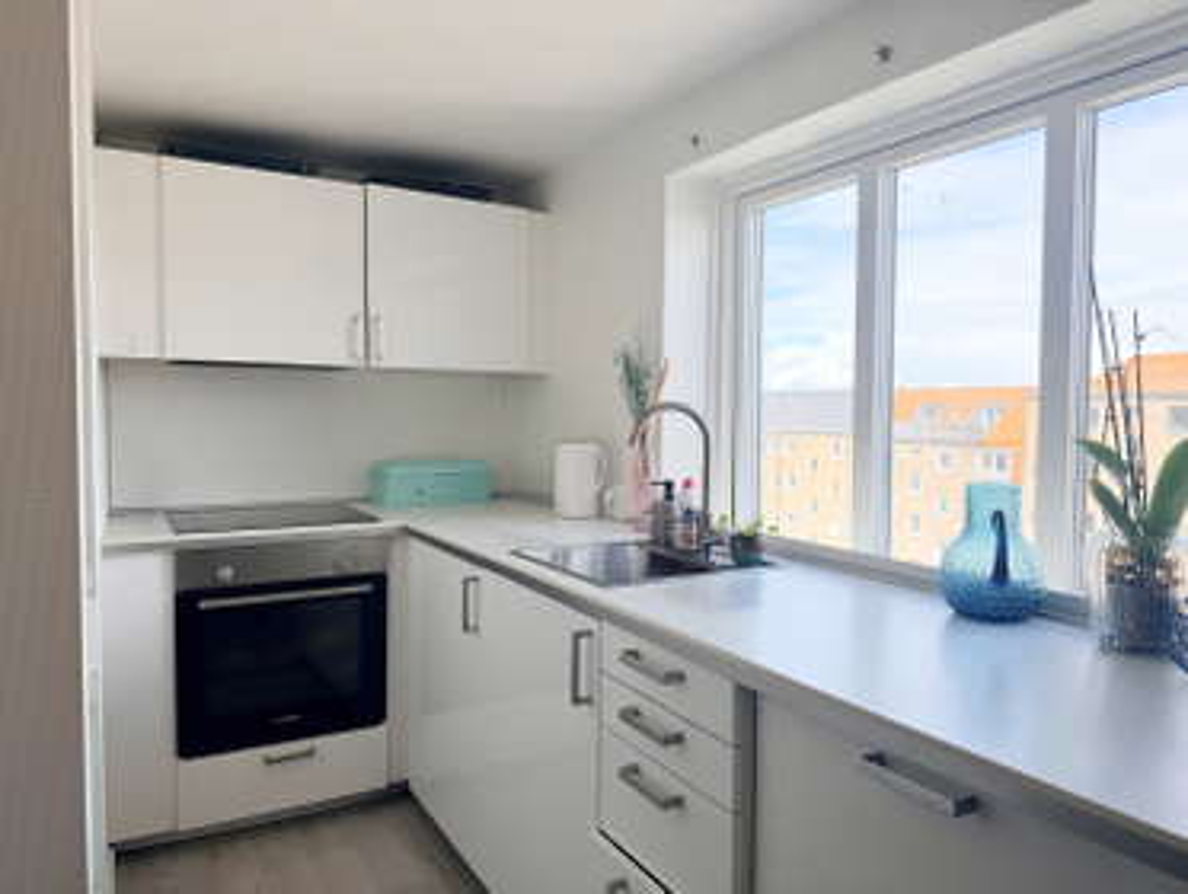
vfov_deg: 56.9
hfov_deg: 71.5
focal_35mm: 24
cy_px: 447
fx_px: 825
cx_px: 594
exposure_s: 1/1122
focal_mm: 6.76
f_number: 1.78
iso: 100
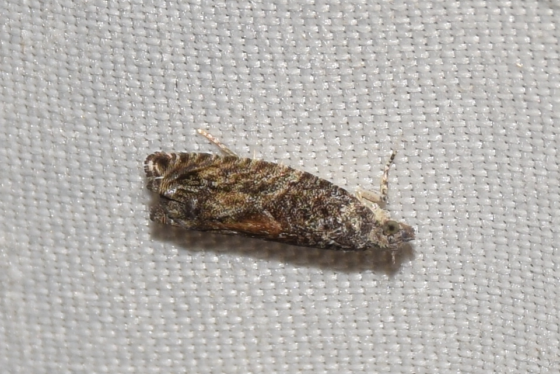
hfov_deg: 9.8
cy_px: 187
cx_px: 280
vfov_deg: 6.5
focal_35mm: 210
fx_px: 3266
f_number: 13
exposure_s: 1/160
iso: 100
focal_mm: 140
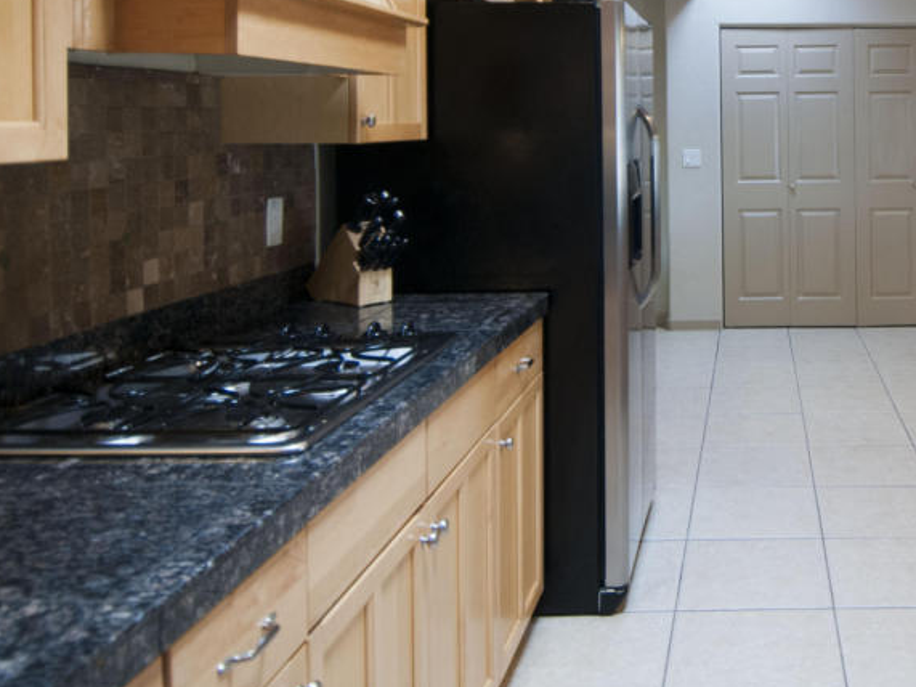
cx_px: 741
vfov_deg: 39.0
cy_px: 130
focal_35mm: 35
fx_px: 926
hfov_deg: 49.4
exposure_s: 1/50
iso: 400
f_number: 4
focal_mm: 12
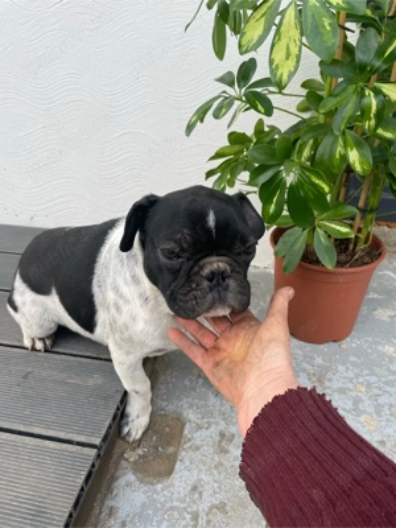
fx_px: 397
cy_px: 264
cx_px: 198
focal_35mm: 26
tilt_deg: -29.0
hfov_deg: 53.1
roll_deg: -2.1
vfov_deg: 67.3
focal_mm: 4.2
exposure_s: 1/406
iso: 32
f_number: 1.6
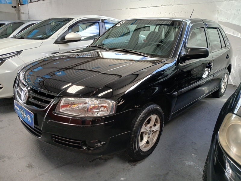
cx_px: 120
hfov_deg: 67.3
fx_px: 181
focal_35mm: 26
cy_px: 90
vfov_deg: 53.1
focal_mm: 3.98
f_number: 1.8
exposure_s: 1/60
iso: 100
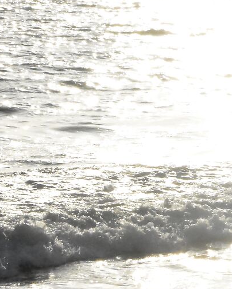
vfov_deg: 6.0
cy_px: -118
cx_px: 674
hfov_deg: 4.6
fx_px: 2755
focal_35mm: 321
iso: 3200
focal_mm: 48
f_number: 20
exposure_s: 1/1600
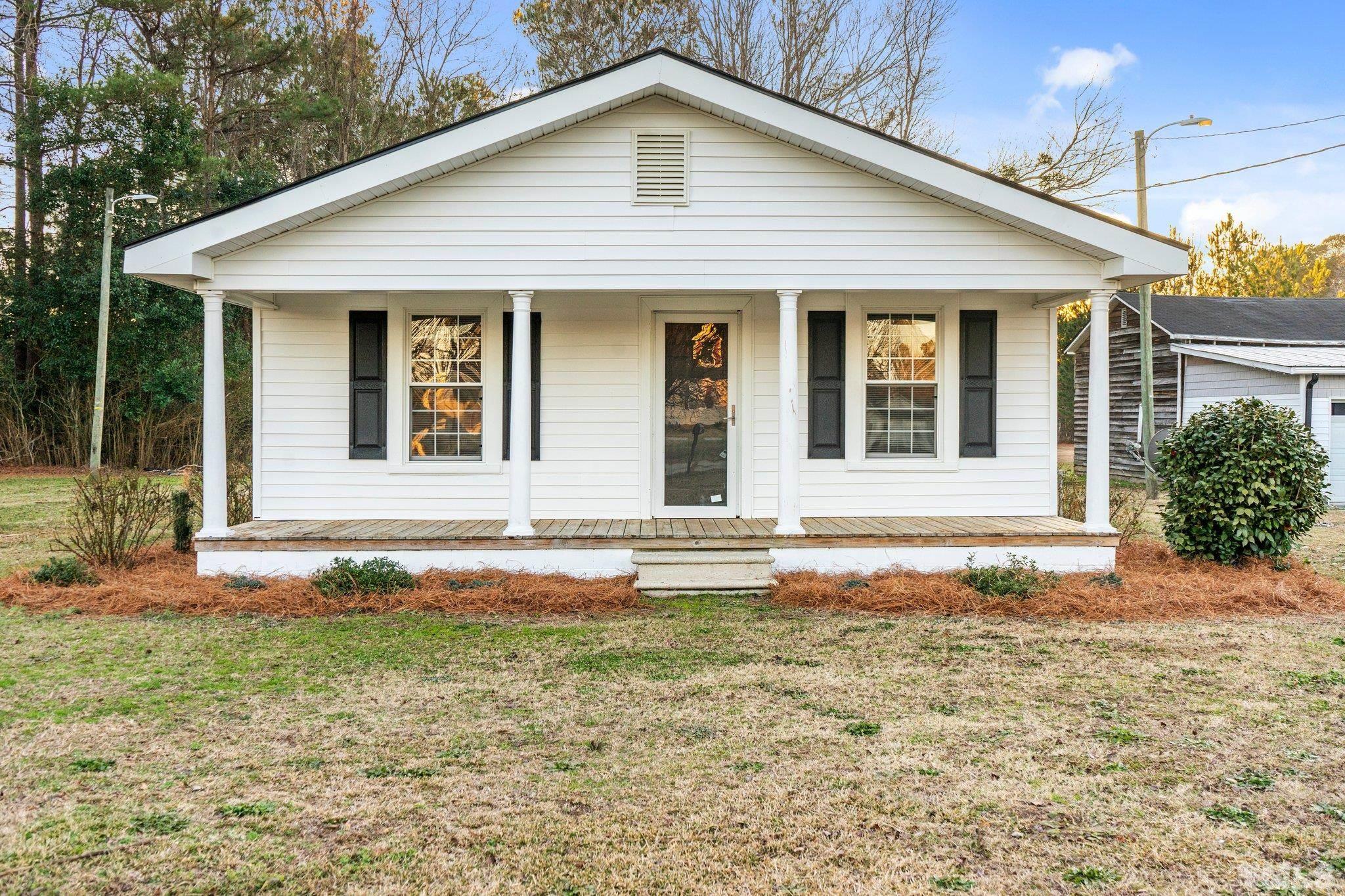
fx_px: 1270
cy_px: 448
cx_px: 672
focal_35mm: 34
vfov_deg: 38.9
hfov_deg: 55.8
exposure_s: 1/80
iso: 200
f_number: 8
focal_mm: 34
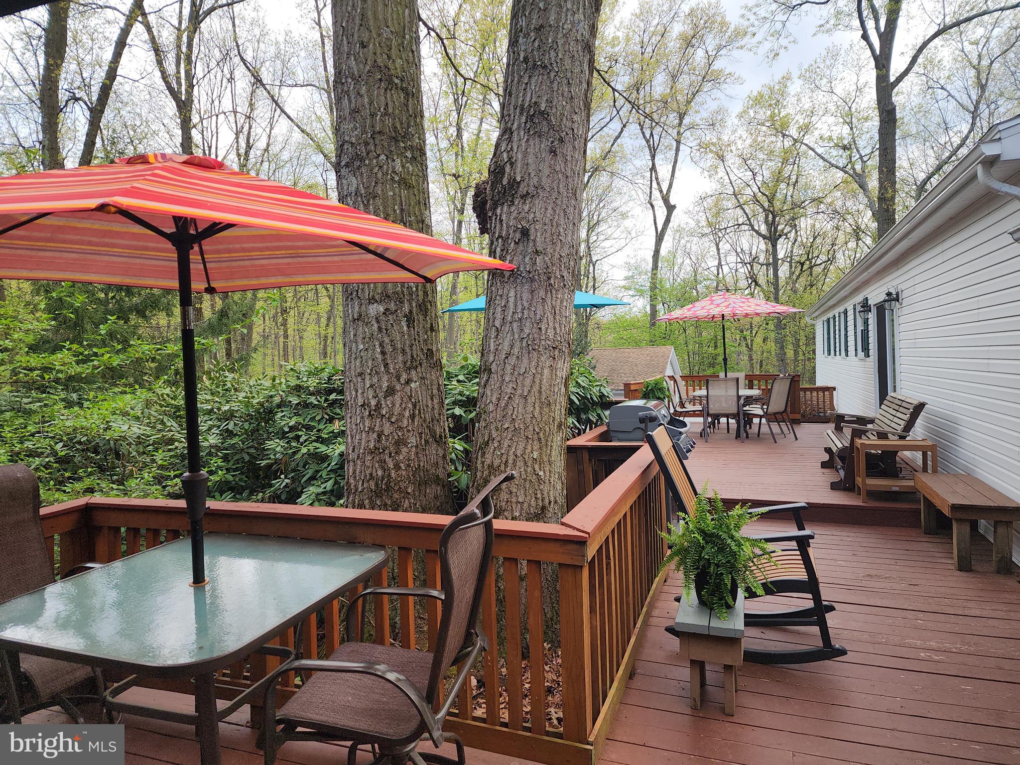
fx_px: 678
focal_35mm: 23
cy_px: 382
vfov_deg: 58.9
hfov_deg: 73.9
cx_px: 510
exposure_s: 1/222
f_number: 1.8
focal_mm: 6.4
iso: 12
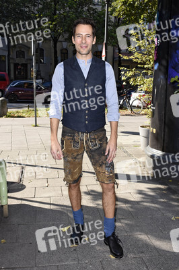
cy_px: 135
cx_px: 90
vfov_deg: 53.2
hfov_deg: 36.8
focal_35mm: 36
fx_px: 269
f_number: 8
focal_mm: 24
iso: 250
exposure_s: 1/160
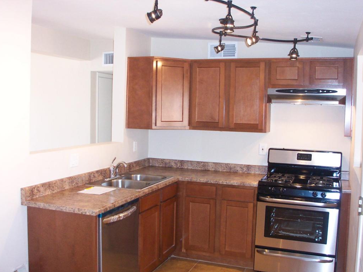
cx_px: 173
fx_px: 398
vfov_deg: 37.7
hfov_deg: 49.0
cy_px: 136
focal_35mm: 38
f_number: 2.8
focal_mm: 7.5
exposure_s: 1/30
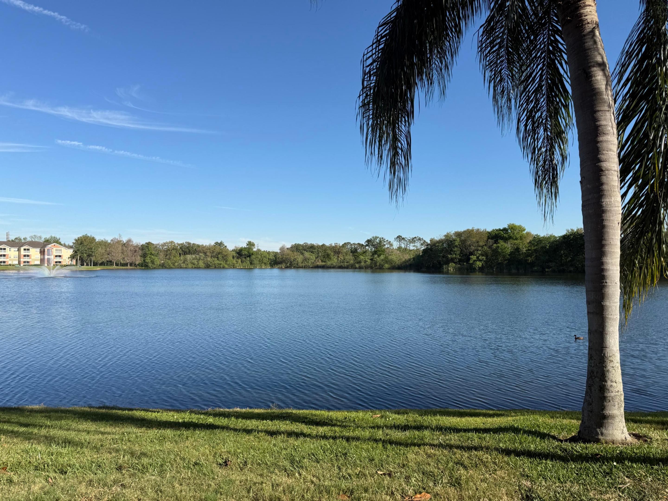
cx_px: 334
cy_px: 250
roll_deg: -0.3
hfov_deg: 71.6
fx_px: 463
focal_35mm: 24
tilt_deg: +1.4
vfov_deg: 56.8
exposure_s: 1/4673
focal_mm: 6.76
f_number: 1.78
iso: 80
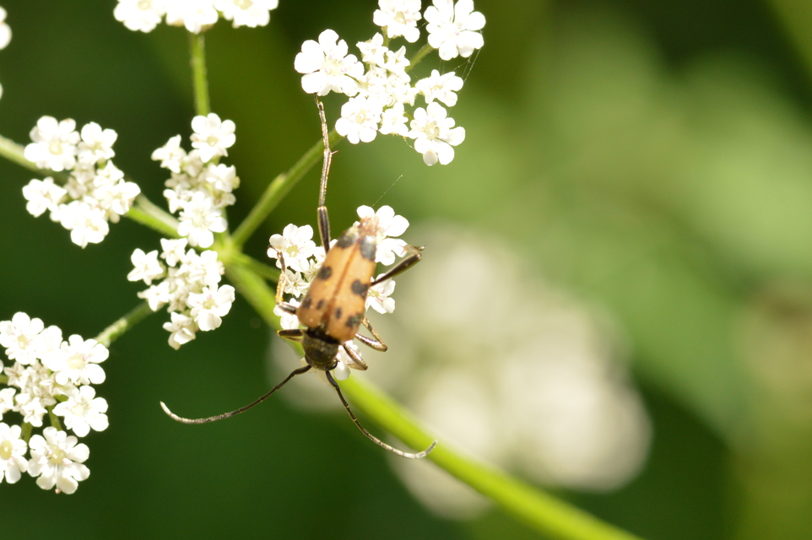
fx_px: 3381
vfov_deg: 9.1
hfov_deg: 13.7
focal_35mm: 150
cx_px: 406
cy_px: 270
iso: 800
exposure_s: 1/200
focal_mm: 100
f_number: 18
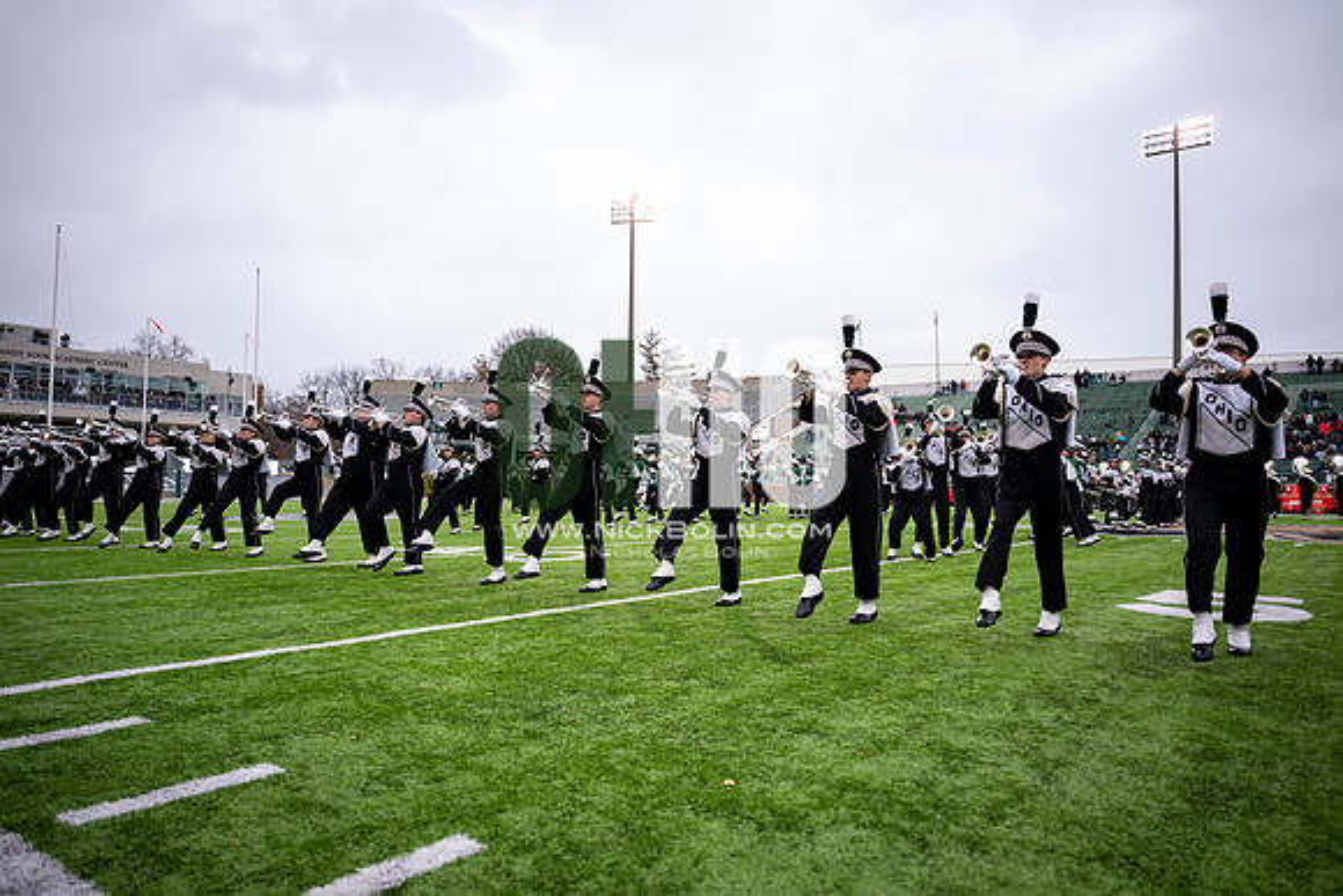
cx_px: 672
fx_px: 896
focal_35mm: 24
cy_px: 448
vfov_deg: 53.2
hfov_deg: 73.7
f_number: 2.8
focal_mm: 24
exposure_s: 1/500
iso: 160
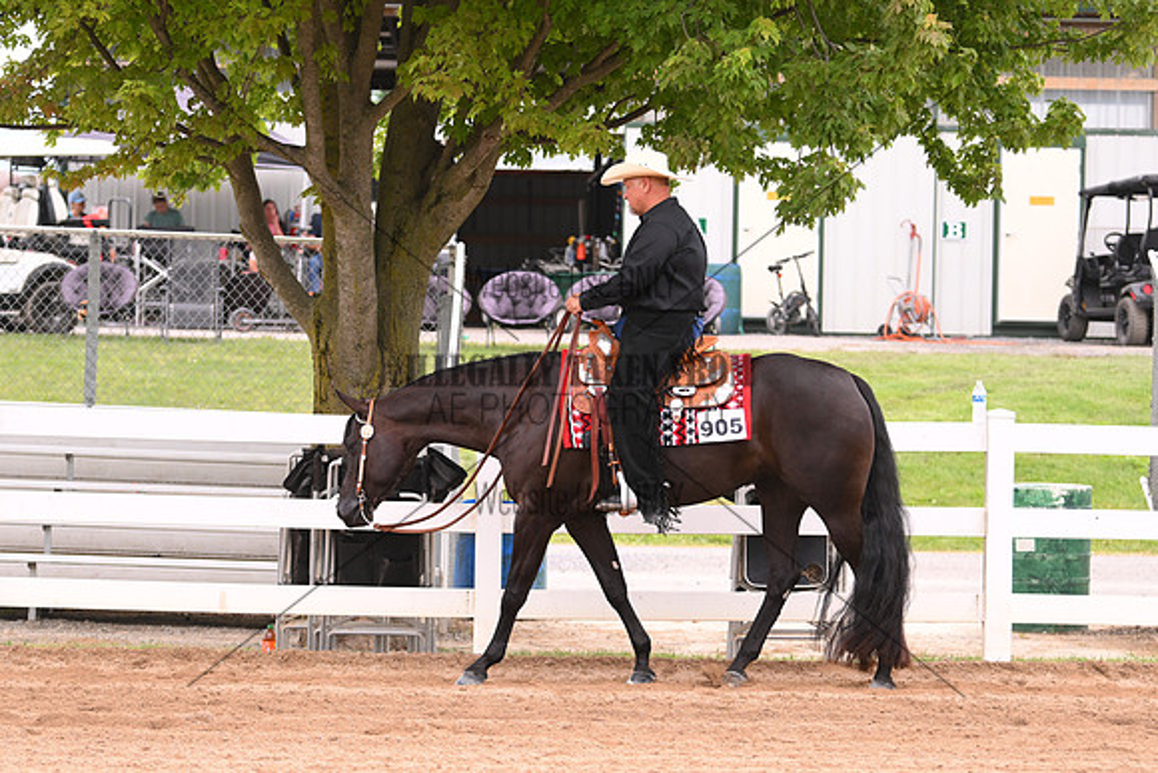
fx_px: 4569
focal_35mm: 142
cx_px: 579
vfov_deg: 9.7
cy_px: 386
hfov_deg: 14.4
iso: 320
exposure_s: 1/1093
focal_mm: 95
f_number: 3.5
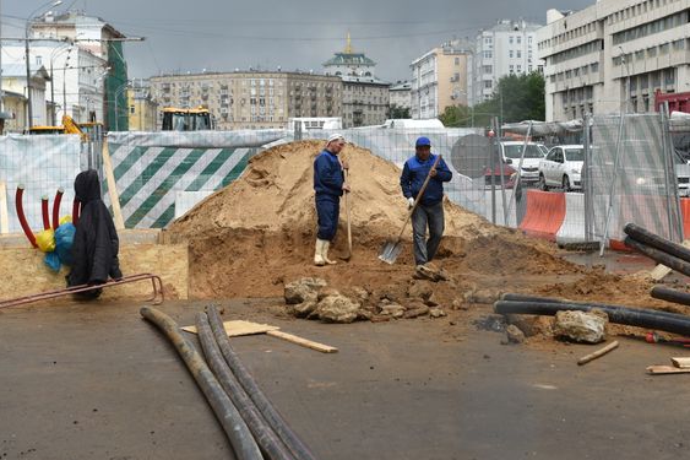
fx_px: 1667
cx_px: 387
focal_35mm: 87
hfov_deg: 23.4
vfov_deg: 15.7
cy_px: 186
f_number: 5.6
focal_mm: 70
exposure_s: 1/2000
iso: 640
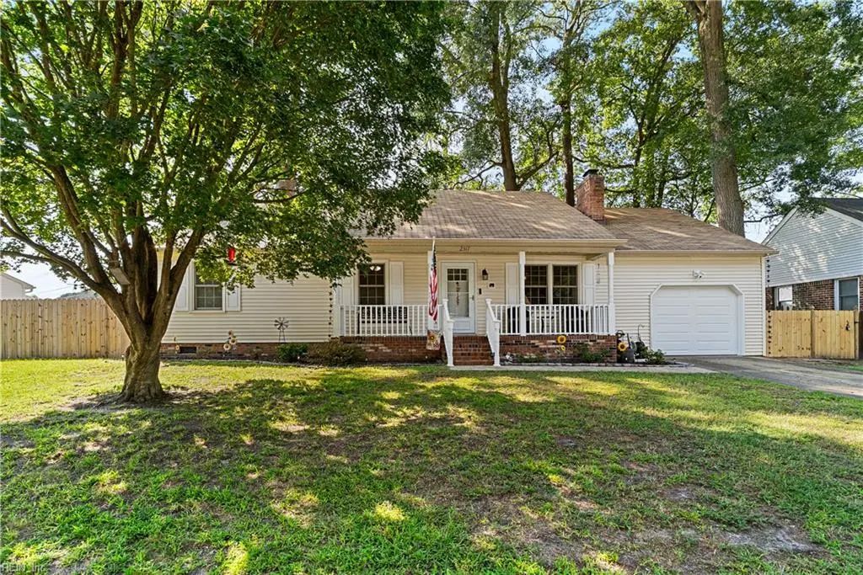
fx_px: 384
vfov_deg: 73.8
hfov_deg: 96.7
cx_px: 432
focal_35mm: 16
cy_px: 288
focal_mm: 16
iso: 320
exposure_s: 1/40
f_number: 9
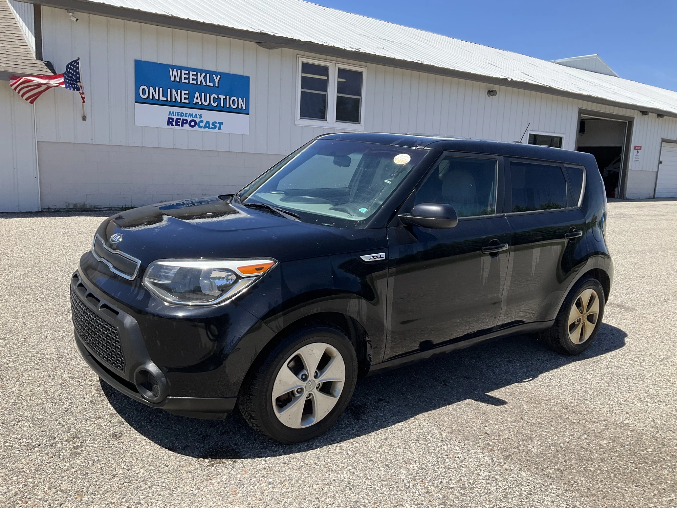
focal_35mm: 29
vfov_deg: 48.2
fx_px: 567
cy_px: 254
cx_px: 338
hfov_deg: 61.7
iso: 25
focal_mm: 3
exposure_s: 1/1342
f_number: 1.8
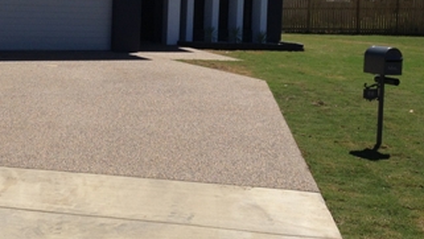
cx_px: 135
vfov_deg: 15.8
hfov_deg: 27.6
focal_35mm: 76
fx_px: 855
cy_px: 30
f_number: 2.4
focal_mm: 4.28
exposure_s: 1/3067
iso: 50
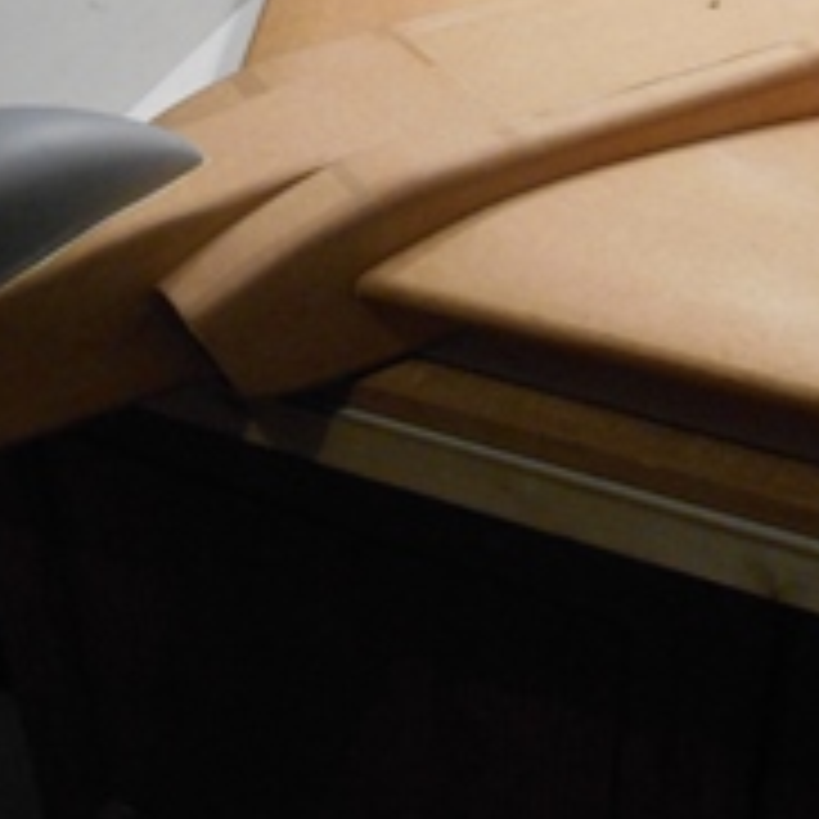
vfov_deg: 26.2
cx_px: 542
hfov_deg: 26.3
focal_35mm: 65
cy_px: 212
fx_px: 1740
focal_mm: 4.7
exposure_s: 1/20
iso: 400
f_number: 3.4
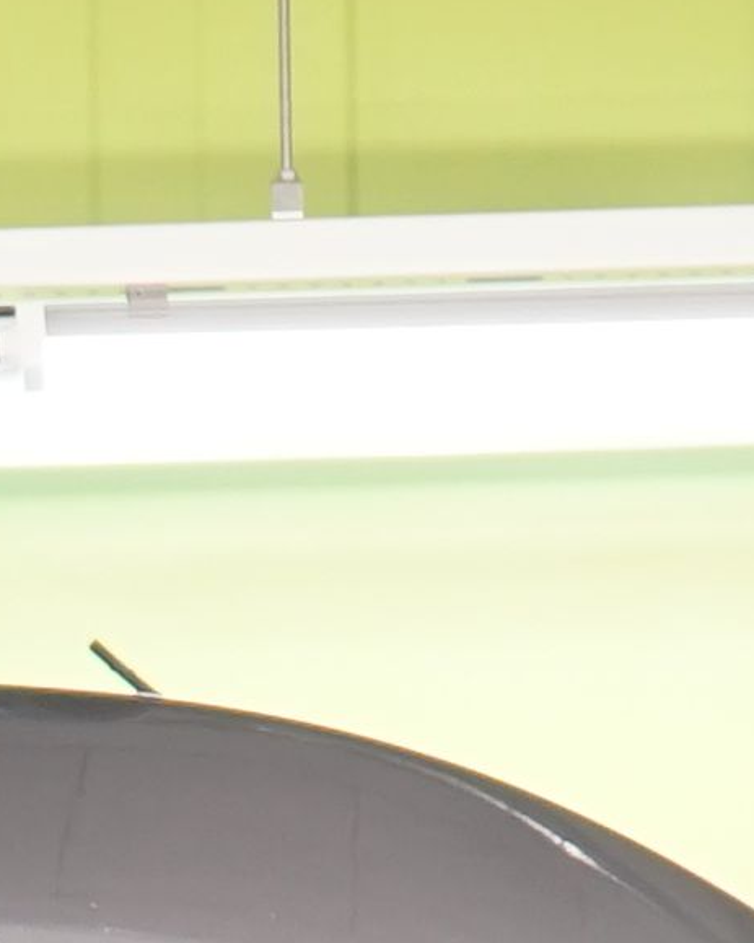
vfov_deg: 3.5
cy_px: 2977
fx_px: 14927
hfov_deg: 2.9
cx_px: -682
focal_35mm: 535
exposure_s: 1/30
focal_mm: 55
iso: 500
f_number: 5.6
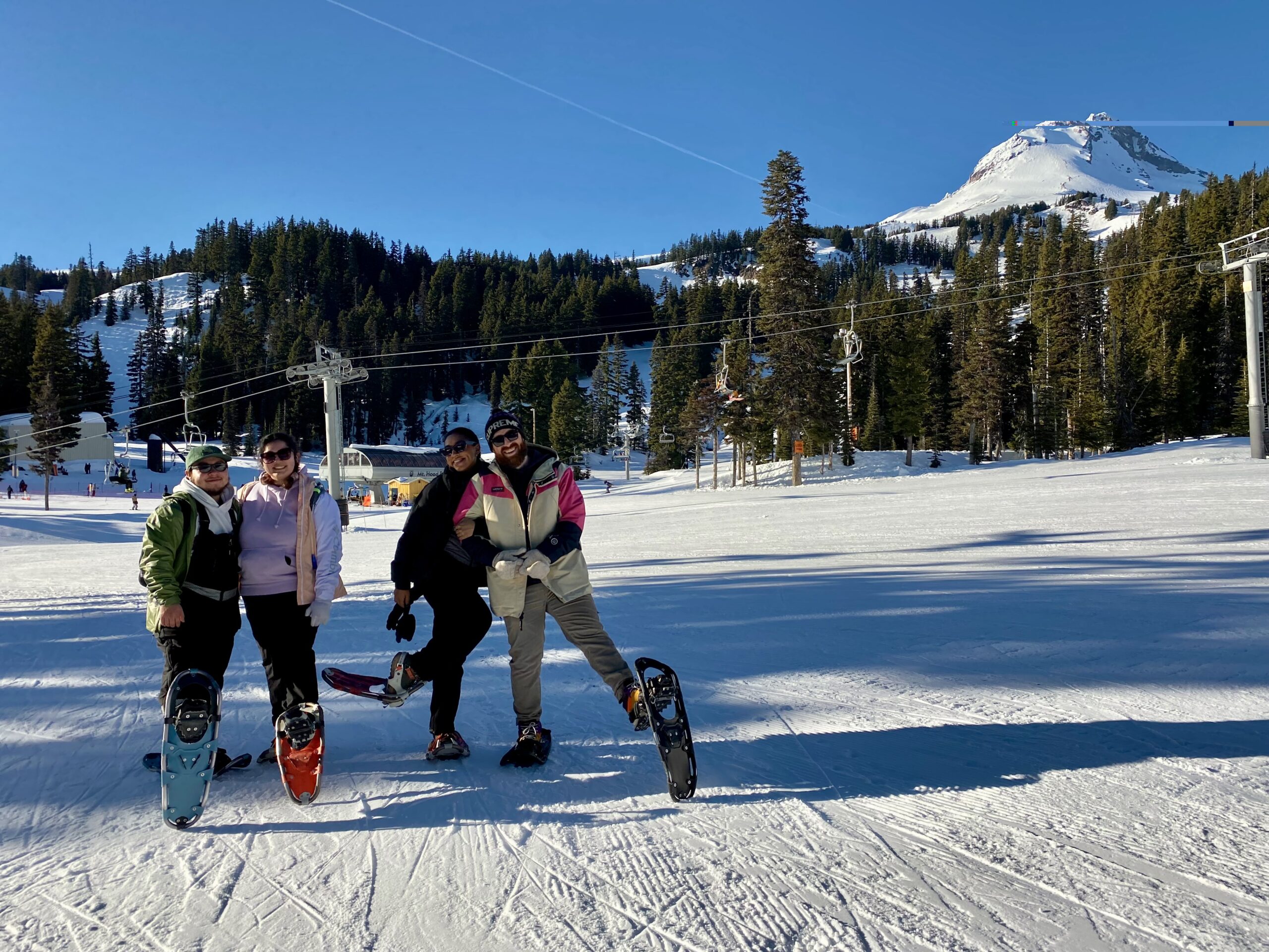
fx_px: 953
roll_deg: +0.8
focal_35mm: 26
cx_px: 634
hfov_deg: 67.3
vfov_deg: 53.1
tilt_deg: +3.3
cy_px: 476
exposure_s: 1/2410
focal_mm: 4.25
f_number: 1.8
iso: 32
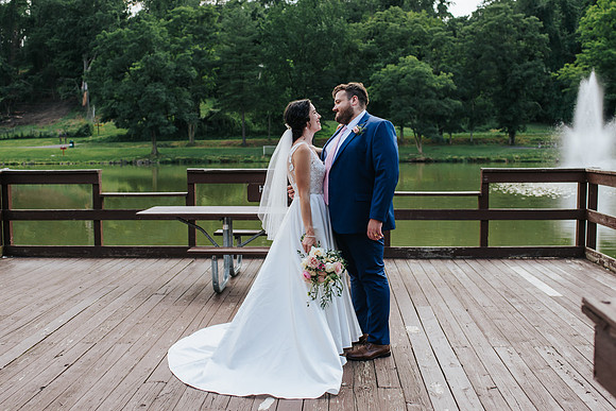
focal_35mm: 43
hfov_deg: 45.9
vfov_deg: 31.5
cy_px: 194
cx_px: 308
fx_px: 728
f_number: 3.2
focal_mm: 35
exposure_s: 1/800
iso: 160
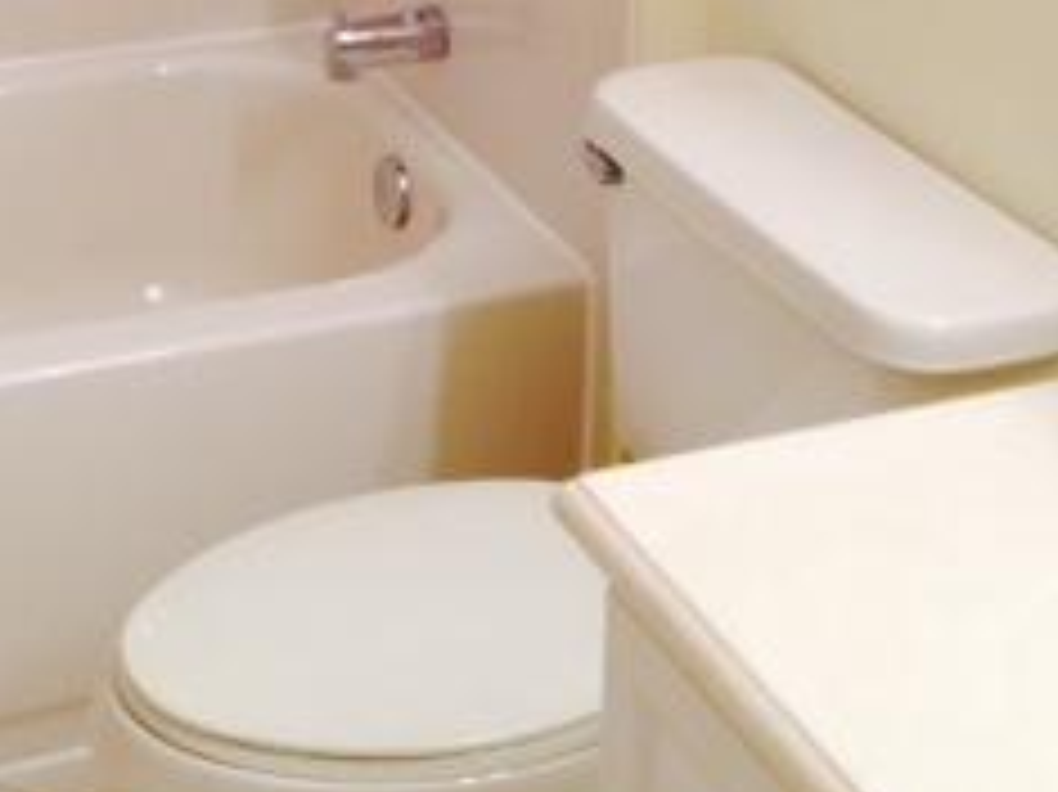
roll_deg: -0.5
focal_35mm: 90
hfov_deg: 21.7
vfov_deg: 15.6
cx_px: 347
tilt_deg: -14.9
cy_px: -225
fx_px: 2749
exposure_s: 1/24
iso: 50
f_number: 2.4
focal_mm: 4.12
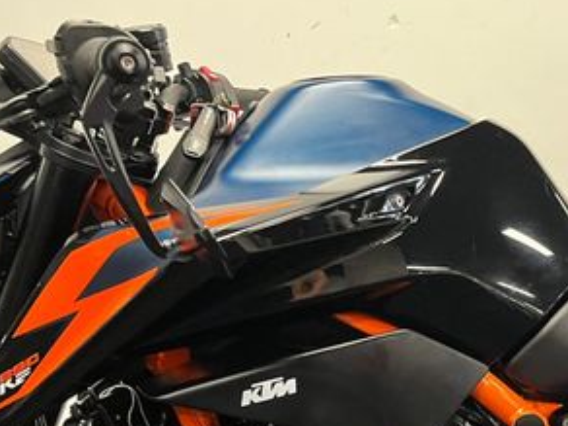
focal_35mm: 57
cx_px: 477
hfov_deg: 32.6
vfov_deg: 24.5
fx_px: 935
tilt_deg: -8.7
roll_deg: +1.3
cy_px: 422
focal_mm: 5.1
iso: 320
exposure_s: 1/50
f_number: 1.6
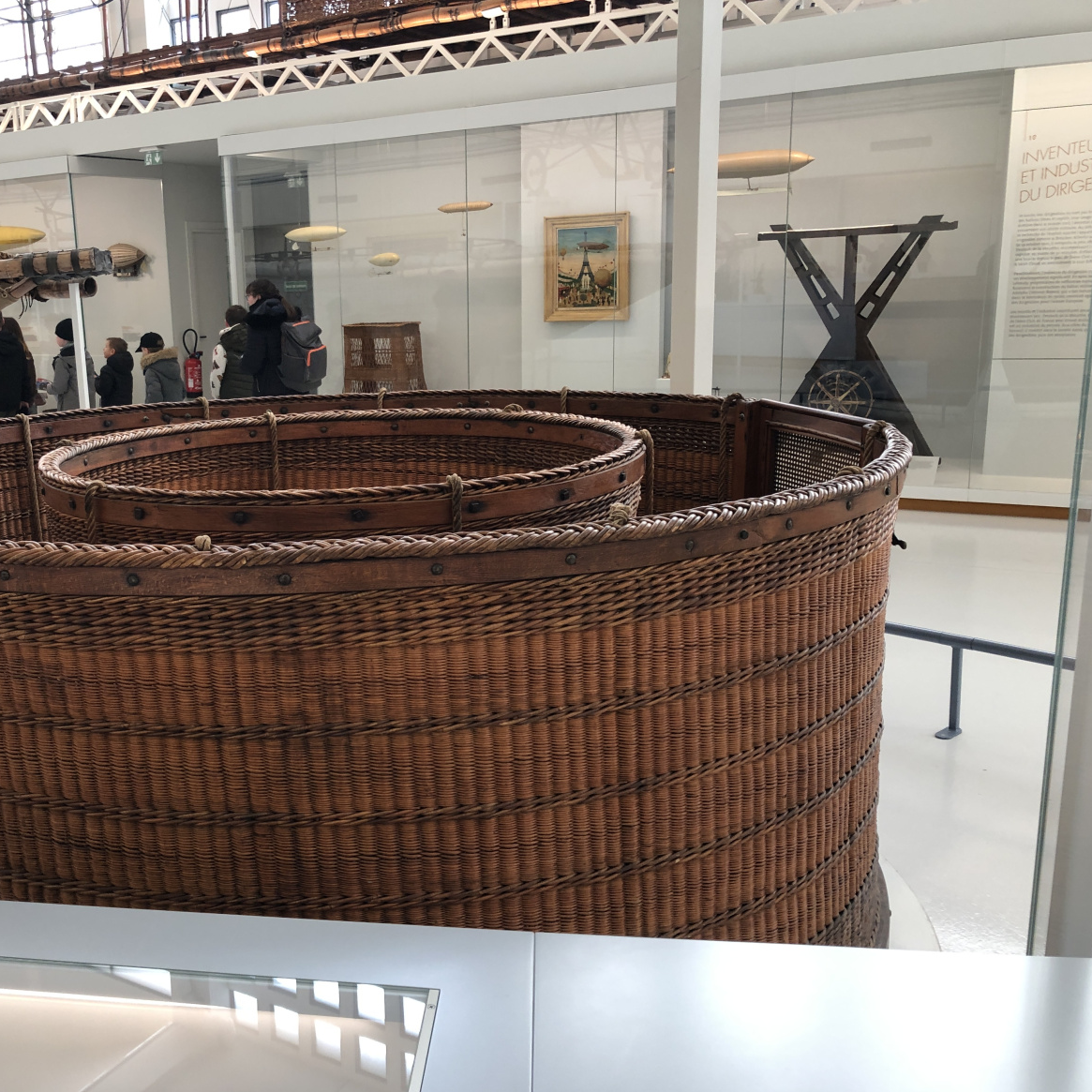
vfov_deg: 48.4
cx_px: 355
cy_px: 561
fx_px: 1213
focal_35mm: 34
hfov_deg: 47.6
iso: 25
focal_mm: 3.99
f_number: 1.8
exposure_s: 1/33
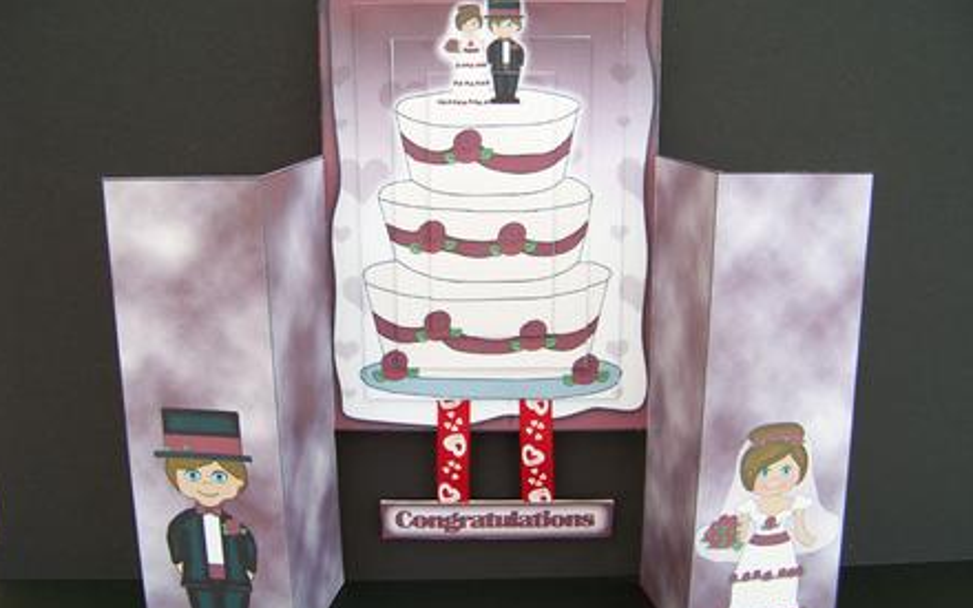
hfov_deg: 50.4
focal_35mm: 39
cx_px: 485
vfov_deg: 32.8
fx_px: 1034
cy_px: 298
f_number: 2.8
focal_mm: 5.85
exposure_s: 1/50
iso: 68
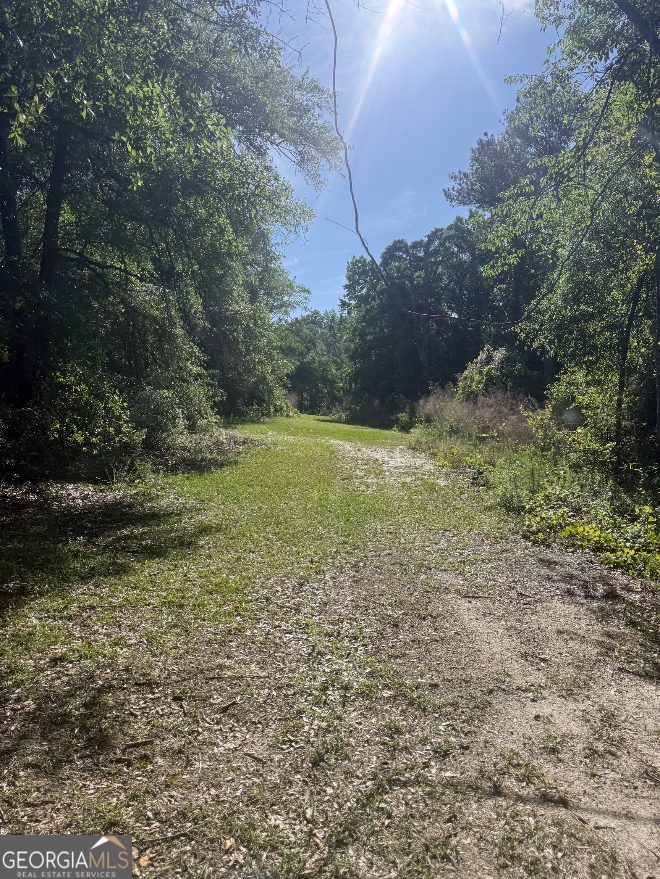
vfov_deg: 71.6
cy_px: 440
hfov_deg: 56.8
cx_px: 330
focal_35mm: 24
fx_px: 610
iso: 80
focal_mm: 6.76
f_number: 1.78
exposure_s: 1/3425
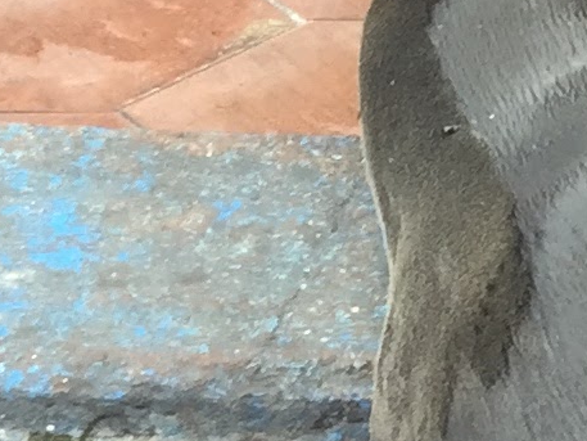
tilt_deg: -45.7
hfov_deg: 7.9
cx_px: 1918
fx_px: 3511
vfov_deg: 7.1
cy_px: 613
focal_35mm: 207
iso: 32
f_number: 2.2
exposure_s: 1/121
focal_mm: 4.15
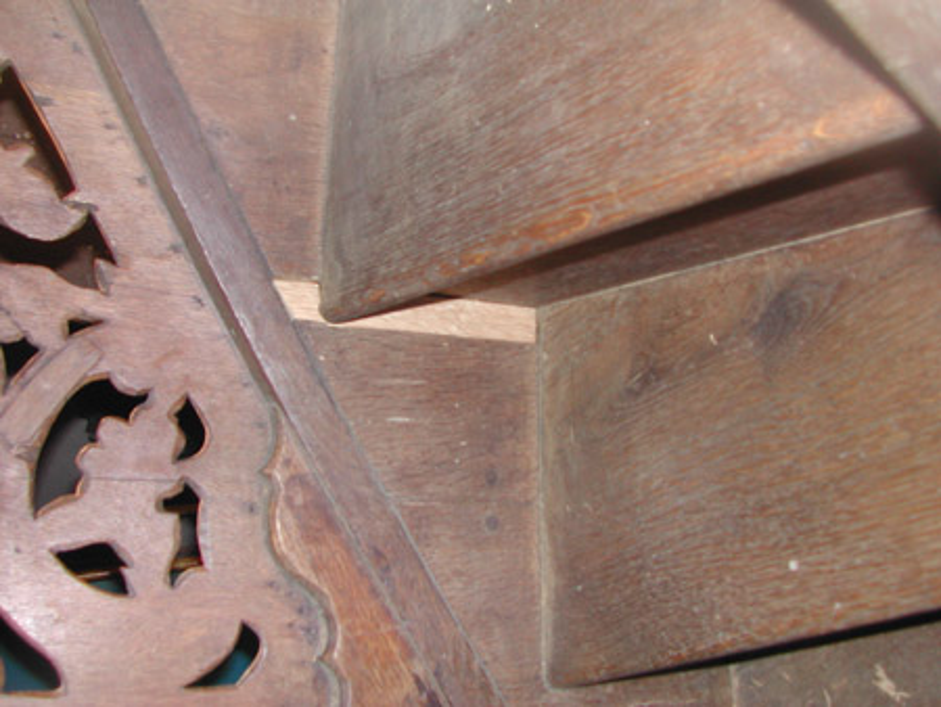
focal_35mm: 38
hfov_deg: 49.0
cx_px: 470
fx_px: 1034
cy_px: 354
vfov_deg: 37.8
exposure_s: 1/60
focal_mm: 8
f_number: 2.8
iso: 100
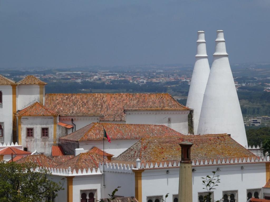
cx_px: 135
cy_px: 101
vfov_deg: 7.4
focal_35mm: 200
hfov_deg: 9.9
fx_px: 1560
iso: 80
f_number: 5.6
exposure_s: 1/640
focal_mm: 35.8
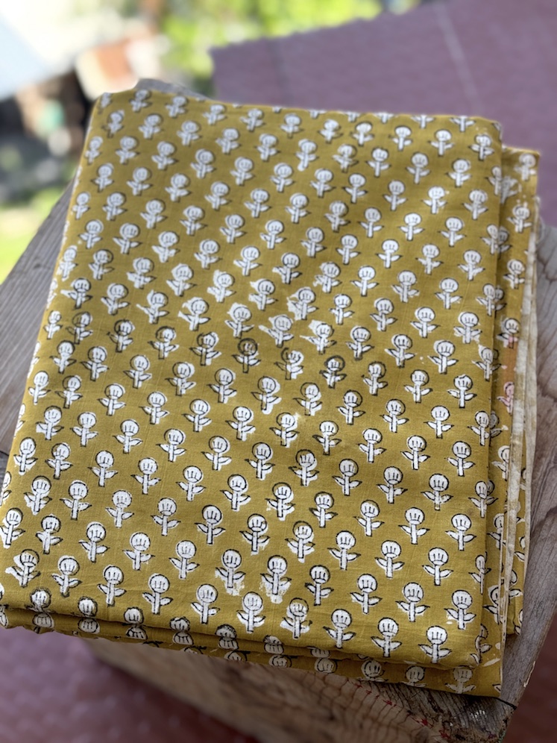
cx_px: 278
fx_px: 1030
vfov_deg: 39.7
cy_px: 372
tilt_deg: -63.7
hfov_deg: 30.3
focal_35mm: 48
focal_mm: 6.76
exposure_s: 1/558
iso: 64
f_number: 1.78
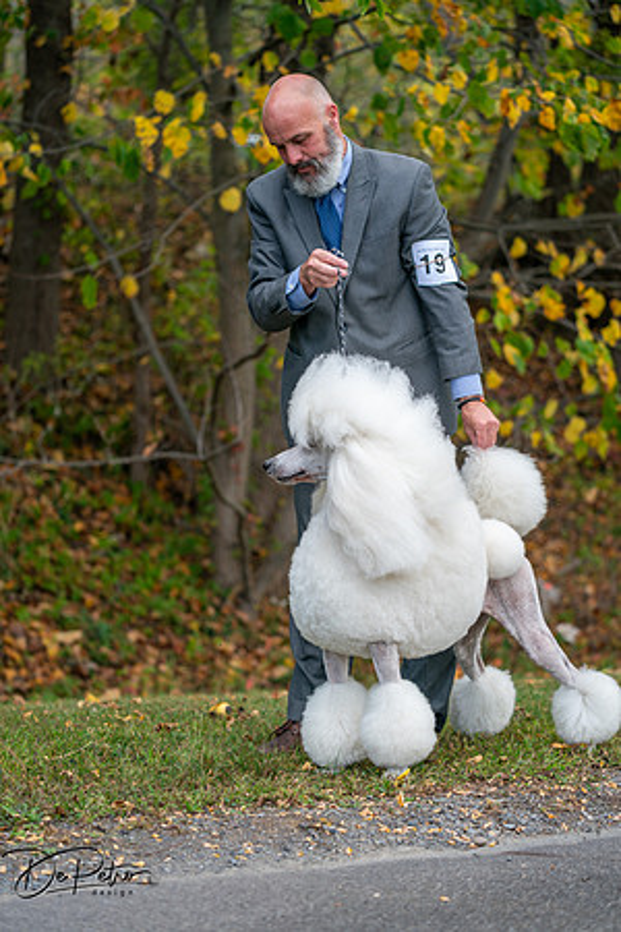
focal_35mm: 80
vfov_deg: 25.4
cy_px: 466
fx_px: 2070
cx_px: 310
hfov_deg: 17.1
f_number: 2.8
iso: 160
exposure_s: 1/800
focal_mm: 80
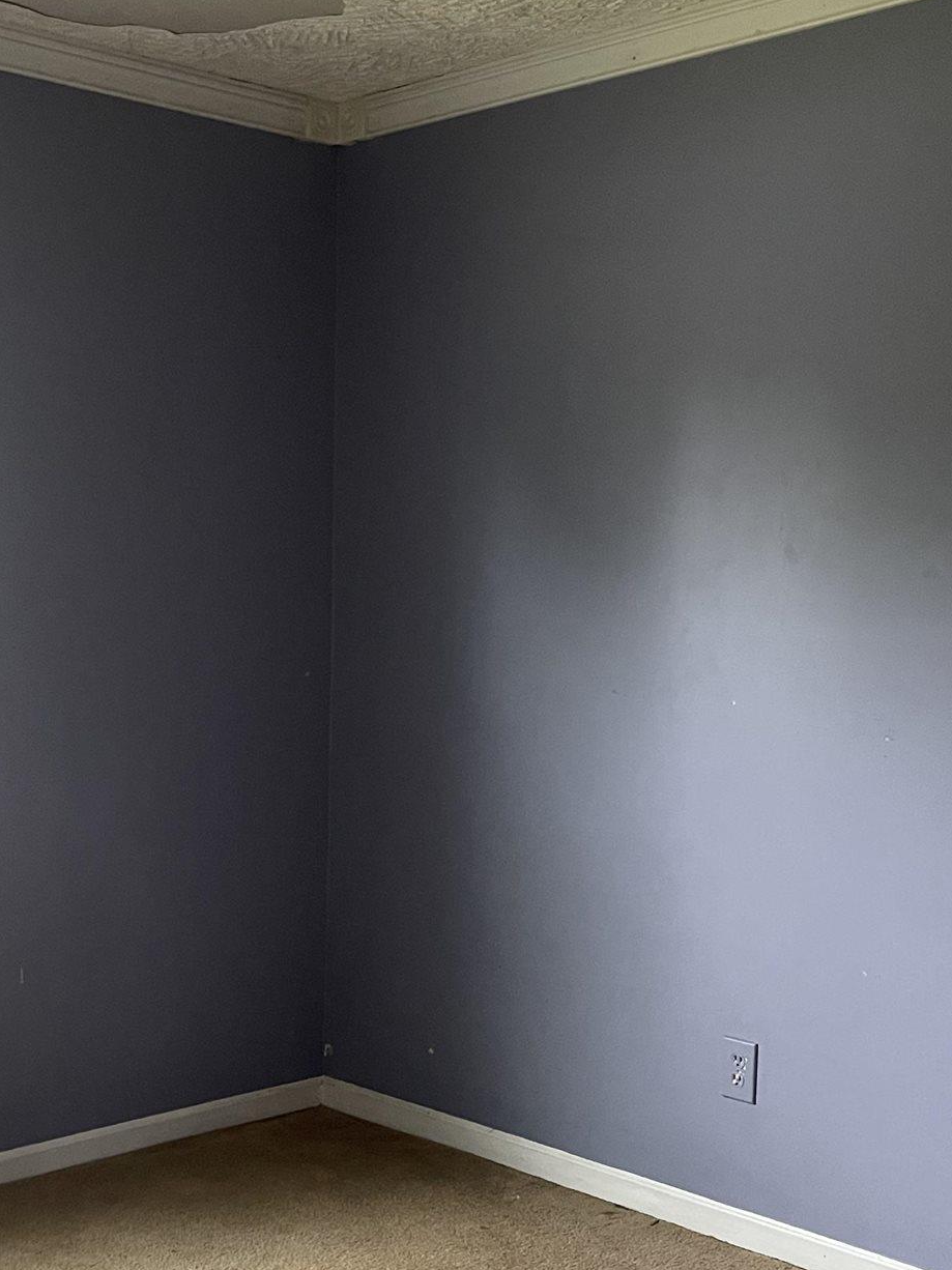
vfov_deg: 40.3
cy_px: 742
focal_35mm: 47
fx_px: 1724
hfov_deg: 30.7
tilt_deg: -5.8
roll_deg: -1.7
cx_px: 346
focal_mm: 5.1
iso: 500
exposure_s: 1/46
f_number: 1.6
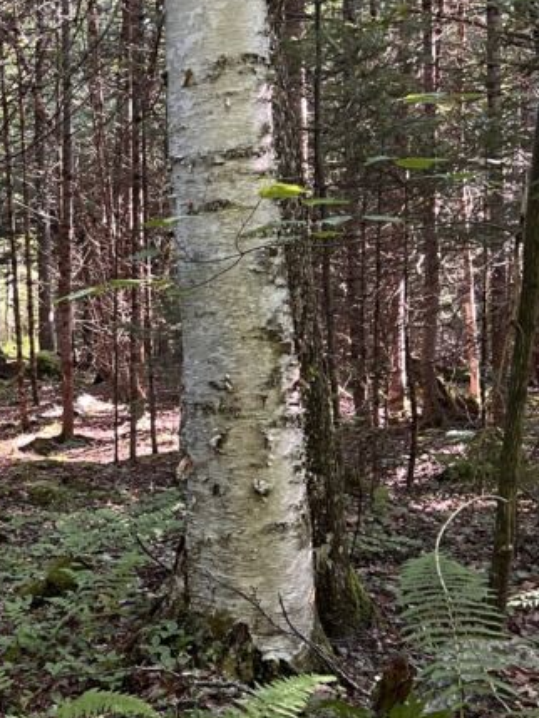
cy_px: 440
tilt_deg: -0.3
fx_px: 1287
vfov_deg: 31.1
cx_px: -102
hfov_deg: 21.9
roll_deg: +1.5
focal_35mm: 62
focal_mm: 5.7
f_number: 1.5
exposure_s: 1/60
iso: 160
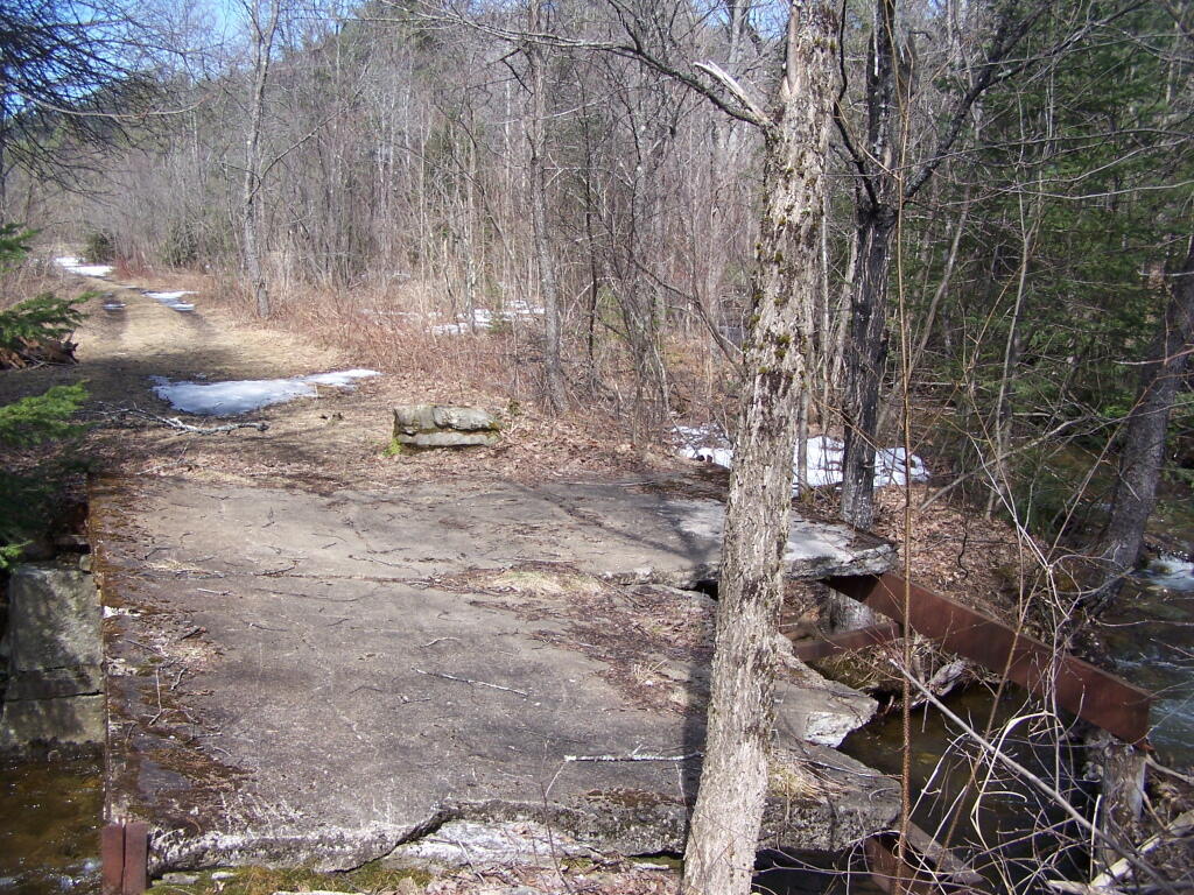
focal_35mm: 38
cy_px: 448
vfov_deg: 37.7
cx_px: 597
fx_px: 1311
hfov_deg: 49.0
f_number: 2.8
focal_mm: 6.3
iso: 80
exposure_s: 1/500
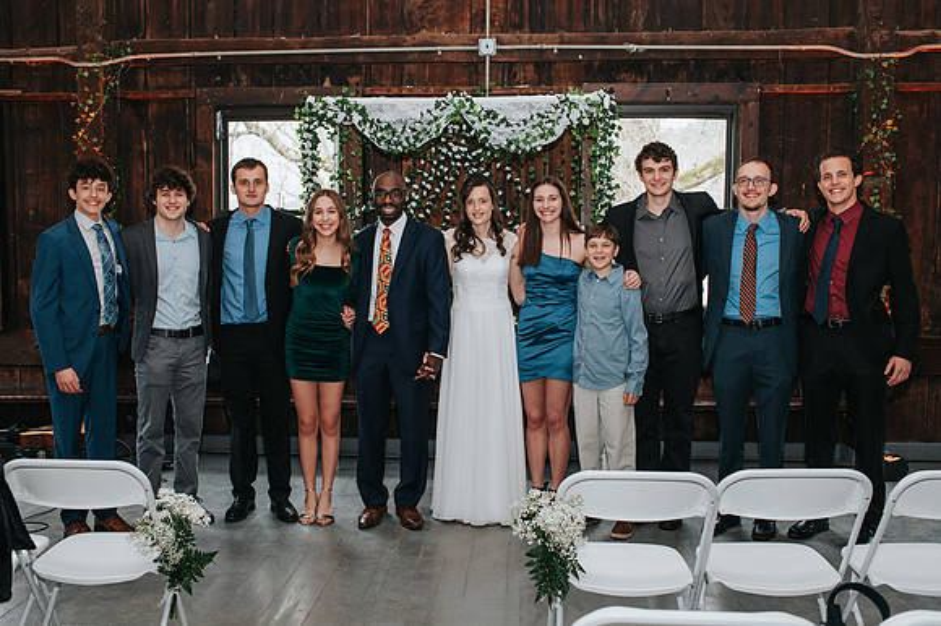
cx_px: 456
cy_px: 332
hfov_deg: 50.6
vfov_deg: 34.9
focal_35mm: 38
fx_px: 995
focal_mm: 35
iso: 1000
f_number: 4.5
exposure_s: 1/200
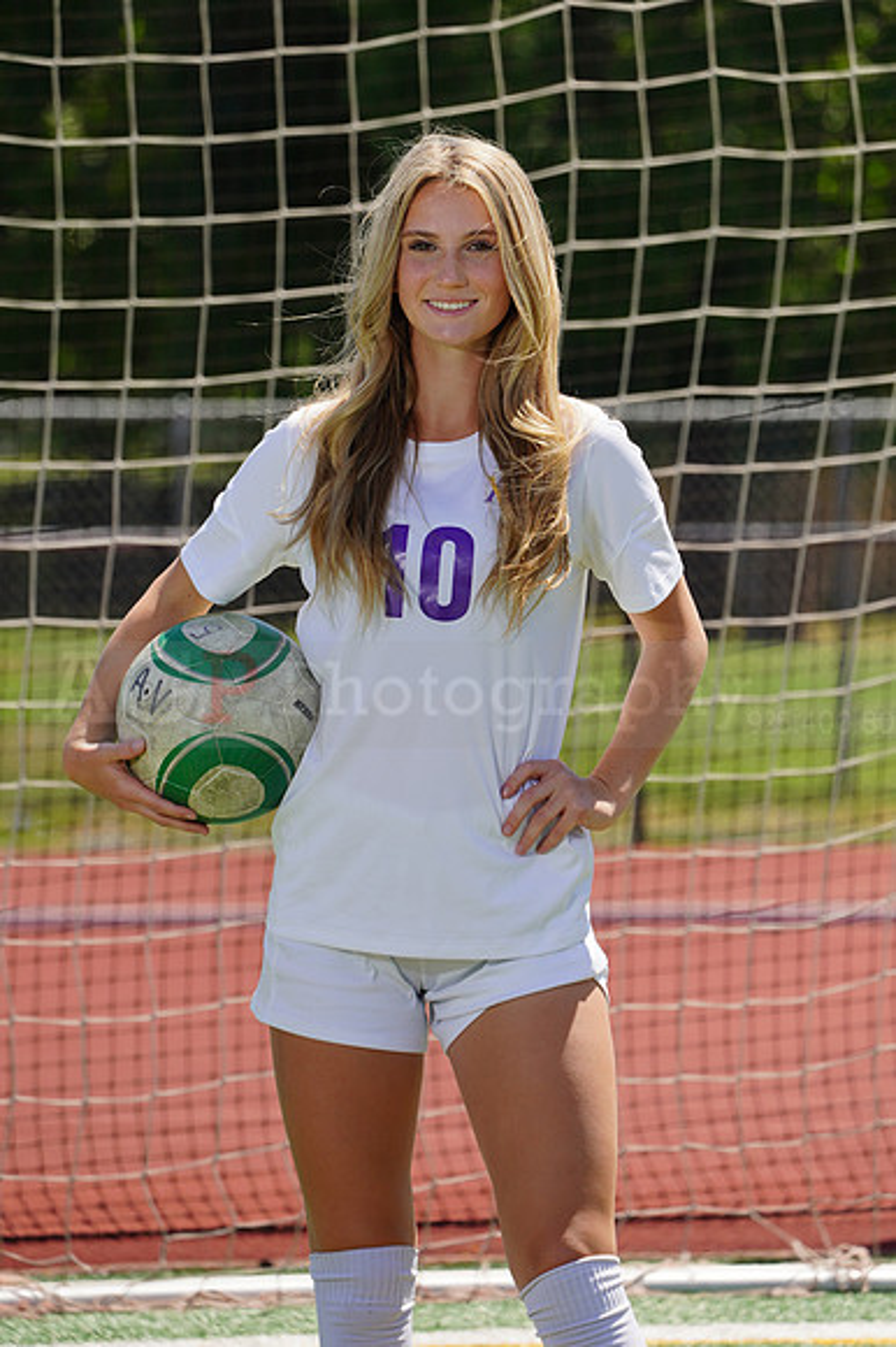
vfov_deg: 5.2
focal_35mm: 400
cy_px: 674
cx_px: 448
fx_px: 14950
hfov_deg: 3.4
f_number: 13
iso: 200
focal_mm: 400
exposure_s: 1/250
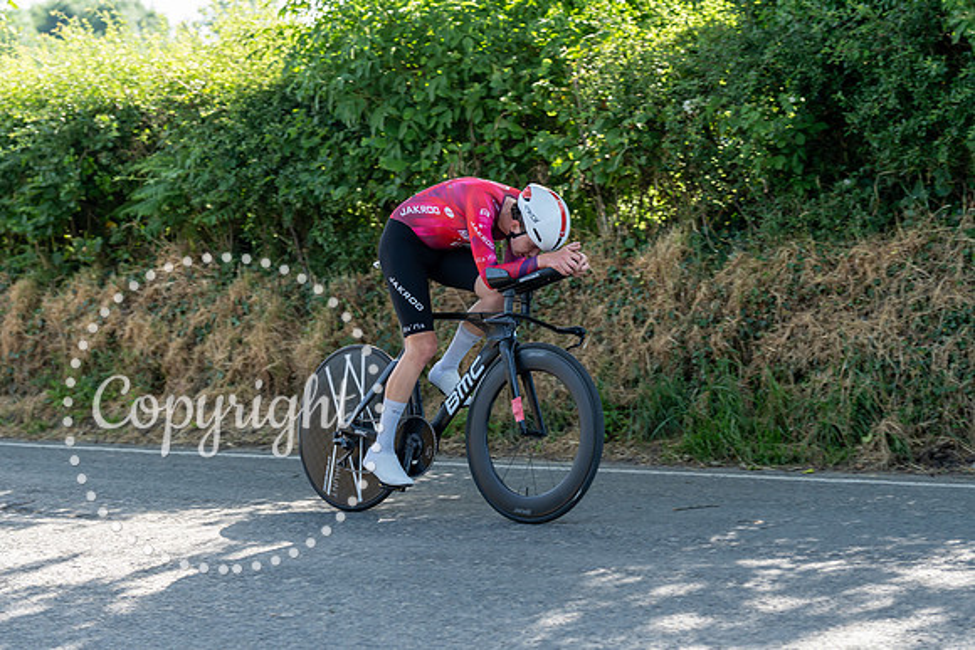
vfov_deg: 18.5
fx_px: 1999
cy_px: 325
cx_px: 488
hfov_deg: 27.4
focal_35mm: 74
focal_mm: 70
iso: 640
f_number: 3.5
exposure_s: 1/800
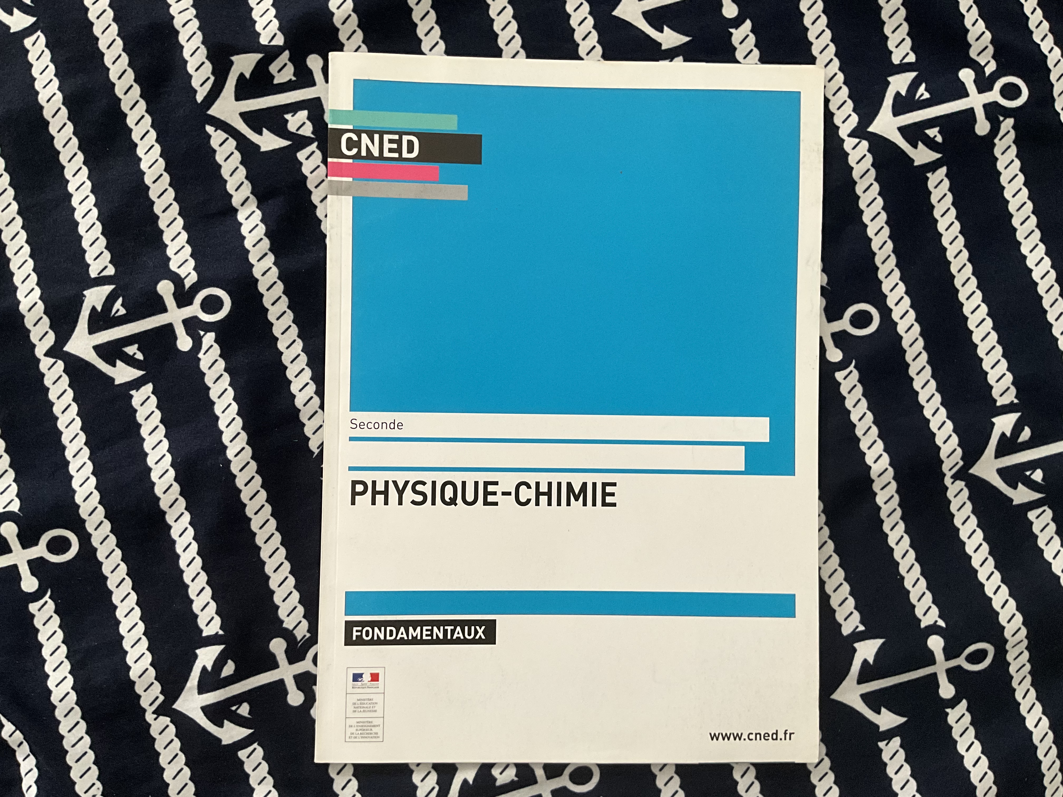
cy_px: 398
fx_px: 891
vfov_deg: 48.2
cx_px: 532
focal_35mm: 29
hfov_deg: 61.7
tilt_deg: -87.8
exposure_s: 1/60
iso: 160
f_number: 1.8
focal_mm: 3
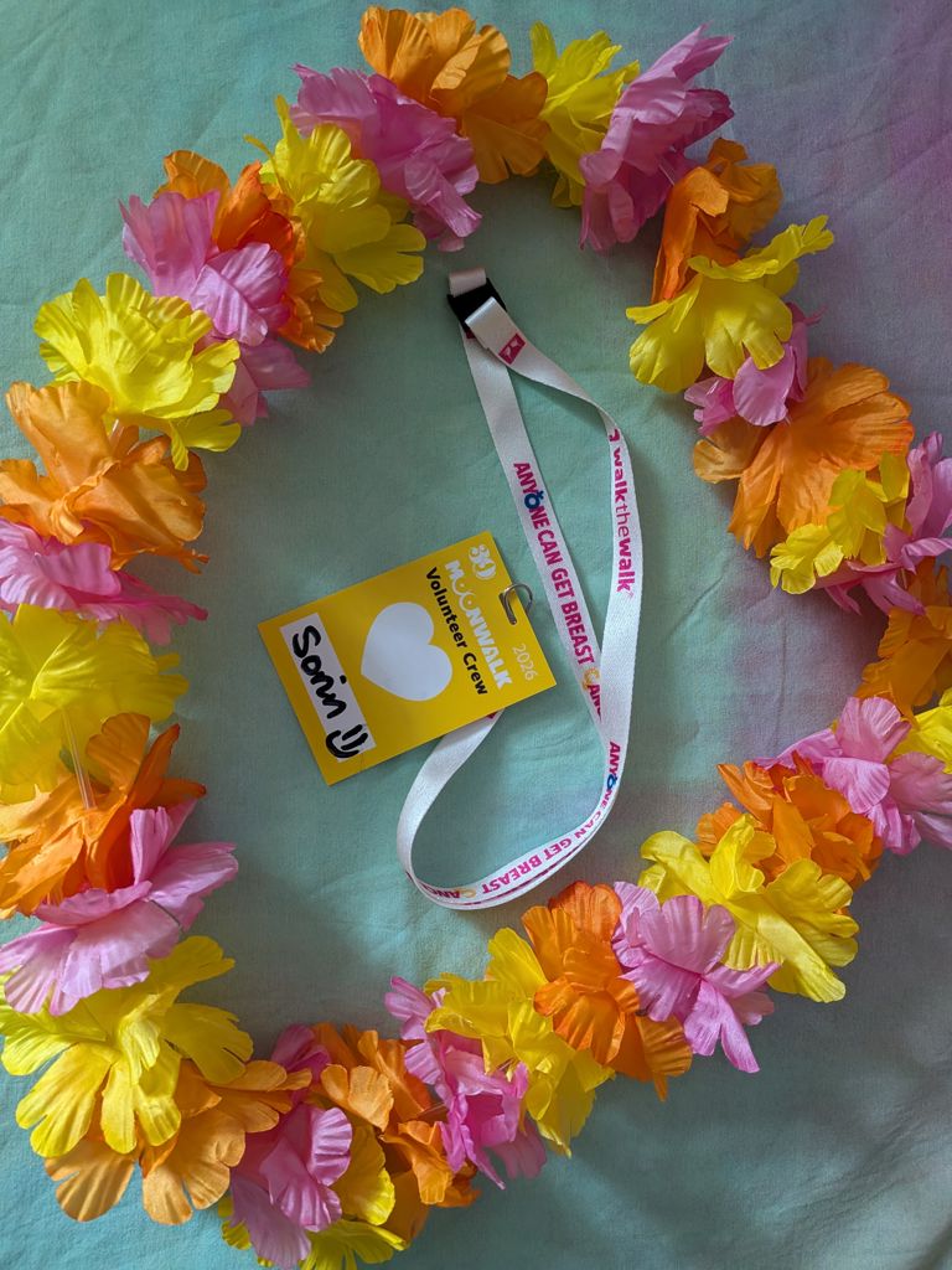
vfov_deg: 71.6
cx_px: 476
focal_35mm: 24
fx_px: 880
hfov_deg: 56.8
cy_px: 635
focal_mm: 4.53
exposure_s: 1/25
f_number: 1.7
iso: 180
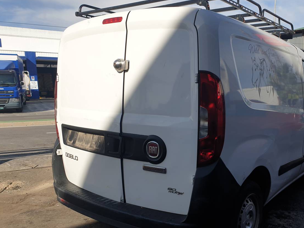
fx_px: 299
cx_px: 198
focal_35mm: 34
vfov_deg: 41.5
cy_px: 143
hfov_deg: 53.1
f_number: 2.4
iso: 50
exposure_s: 1/1988
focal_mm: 4.3
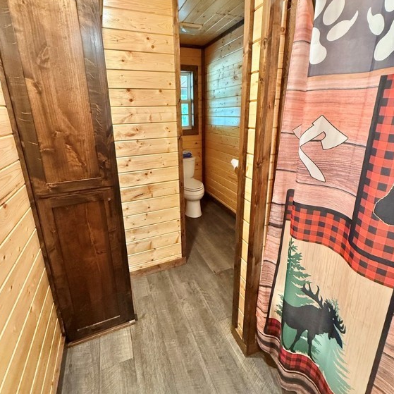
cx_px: 192
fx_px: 219
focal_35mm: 17
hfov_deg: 84.0
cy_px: 176
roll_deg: +1.1
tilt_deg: -16.3
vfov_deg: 83.7
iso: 500
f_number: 2.2
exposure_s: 1/60
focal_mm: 2.22
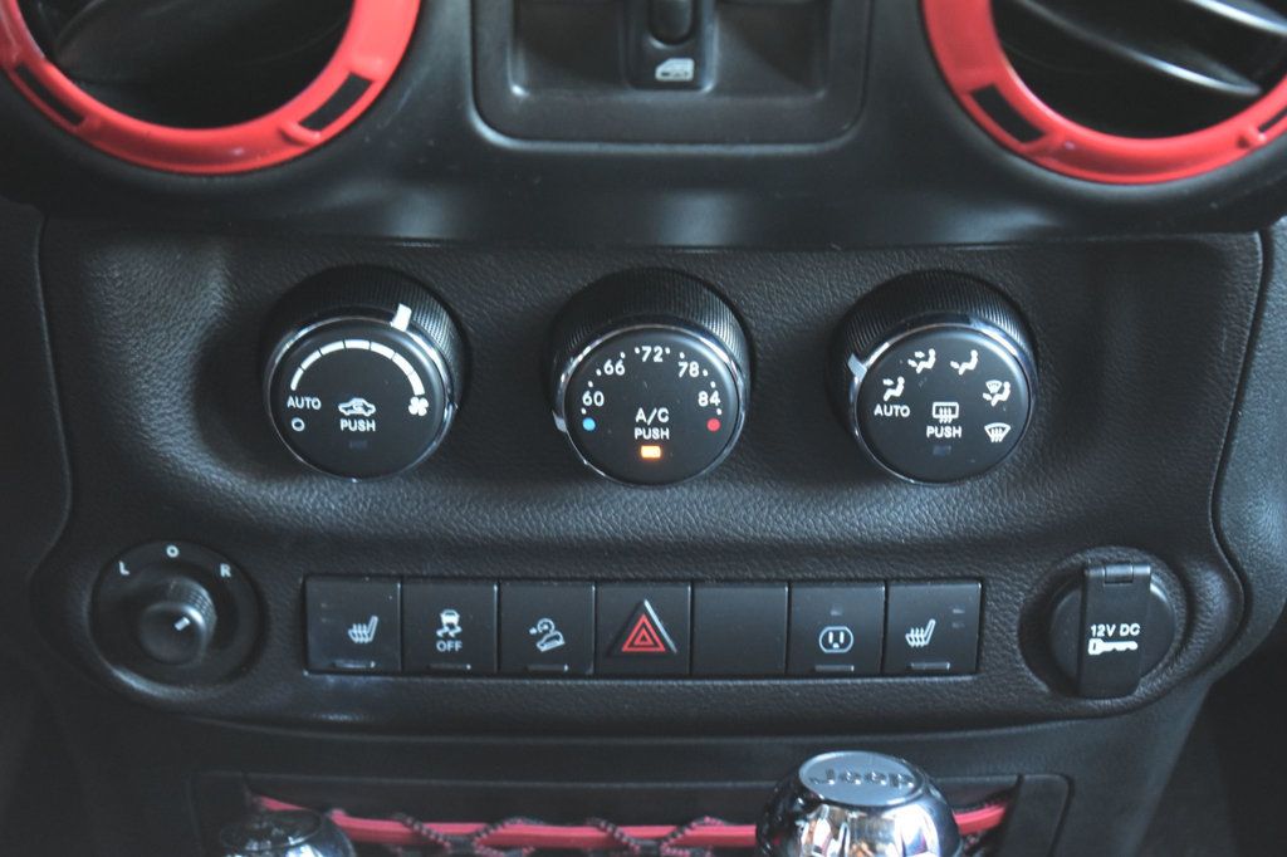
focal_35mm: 82
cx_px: 644
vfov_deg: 16.5
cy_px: 428
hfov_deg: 24.6
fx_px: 2948
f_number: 5.6
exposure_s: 1/8
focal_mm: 55
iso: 1600
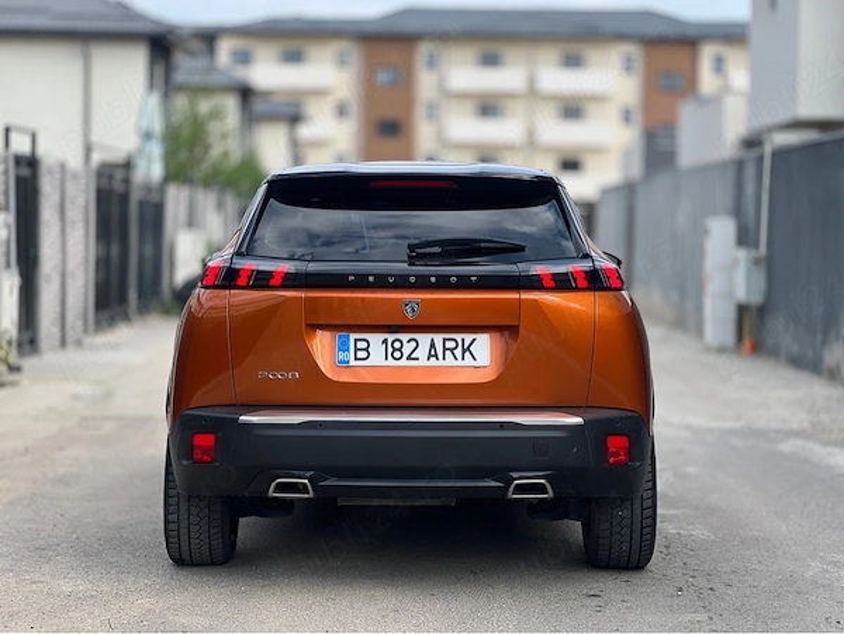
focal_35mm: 77
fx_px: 1879
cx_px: 422
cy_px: 317
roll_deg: -0.3
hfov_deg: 25.3
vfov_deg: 19.2
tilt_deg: -2.3
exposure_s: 1/201
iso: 25
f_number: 2.8
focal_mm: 9
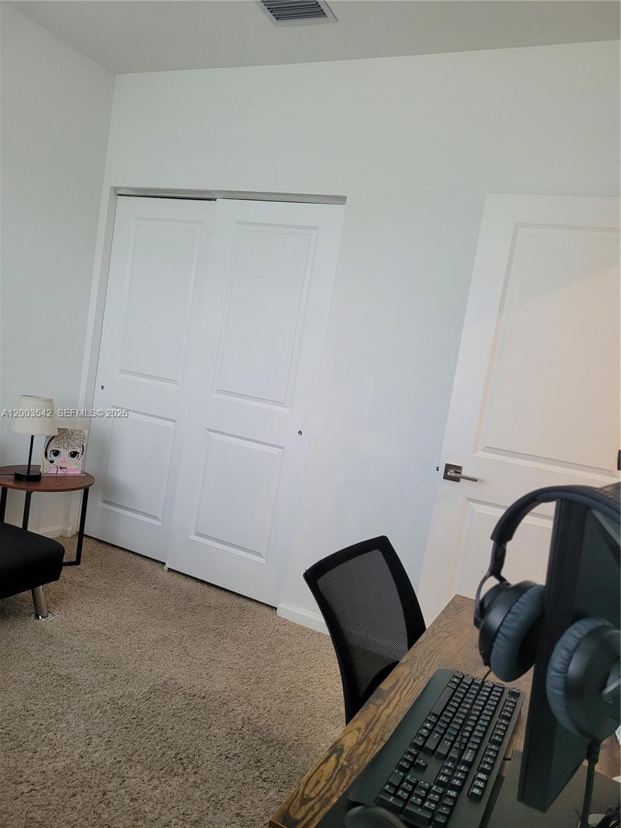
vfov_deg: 67.3
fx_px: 622
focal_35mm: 26
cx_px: 310
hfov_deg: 53.1
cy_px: 414
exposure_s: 1/120
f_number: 1.8
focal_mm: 5.4
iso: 250
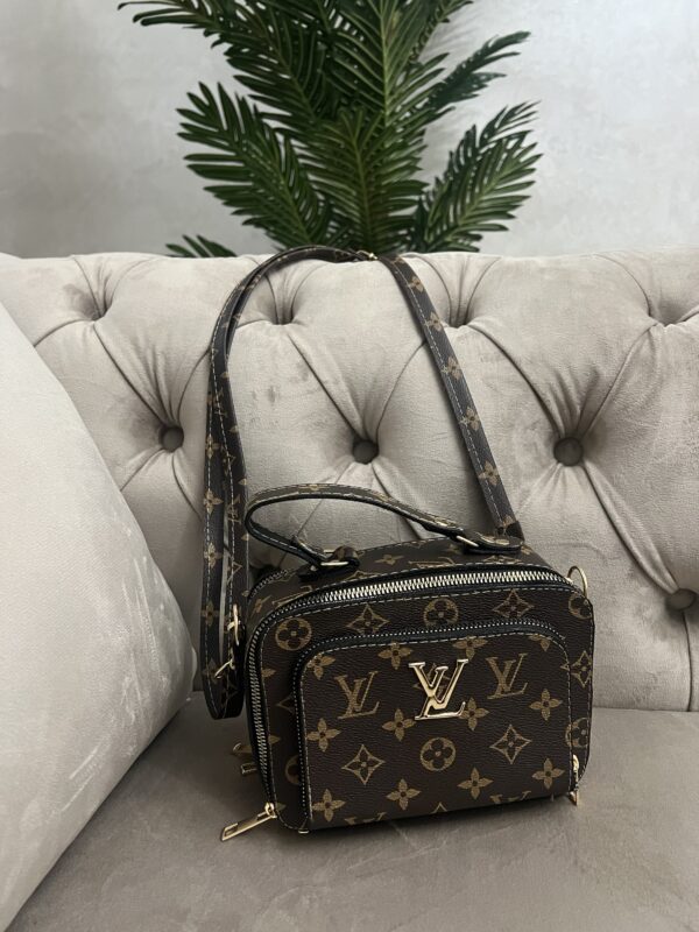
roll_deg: +0.1
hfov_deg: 53.1
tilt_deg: -20.4
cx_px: 350
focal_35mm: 26
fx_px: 700
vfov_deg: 67.3
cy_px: 466
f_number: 1.5
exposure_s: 1/50
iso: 500
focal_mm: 5.7
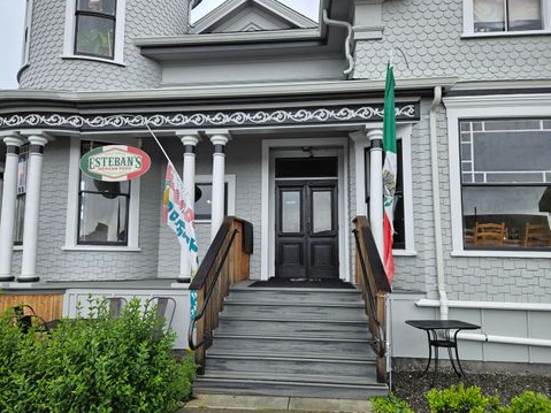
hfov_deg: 71.6
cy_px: 213
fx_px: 382
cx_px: 276
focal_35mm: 24
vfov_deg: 56.8
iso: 40
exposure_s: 1/719
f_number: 1.8
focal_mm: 5.4
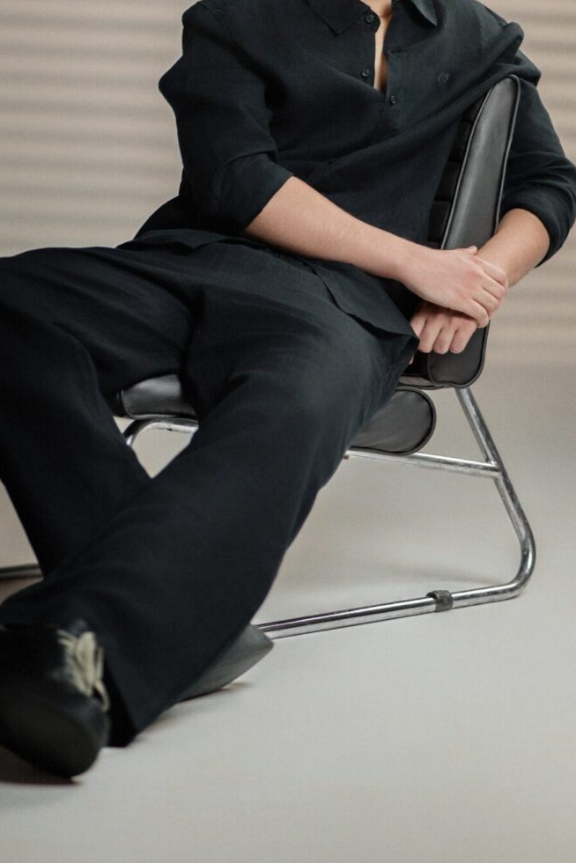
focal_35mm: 130
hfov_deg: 10.5
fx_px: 3118
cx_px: 212
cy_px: 258
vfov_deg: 15.7
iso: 400
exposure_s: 1/640
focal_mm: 85
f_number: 1.6
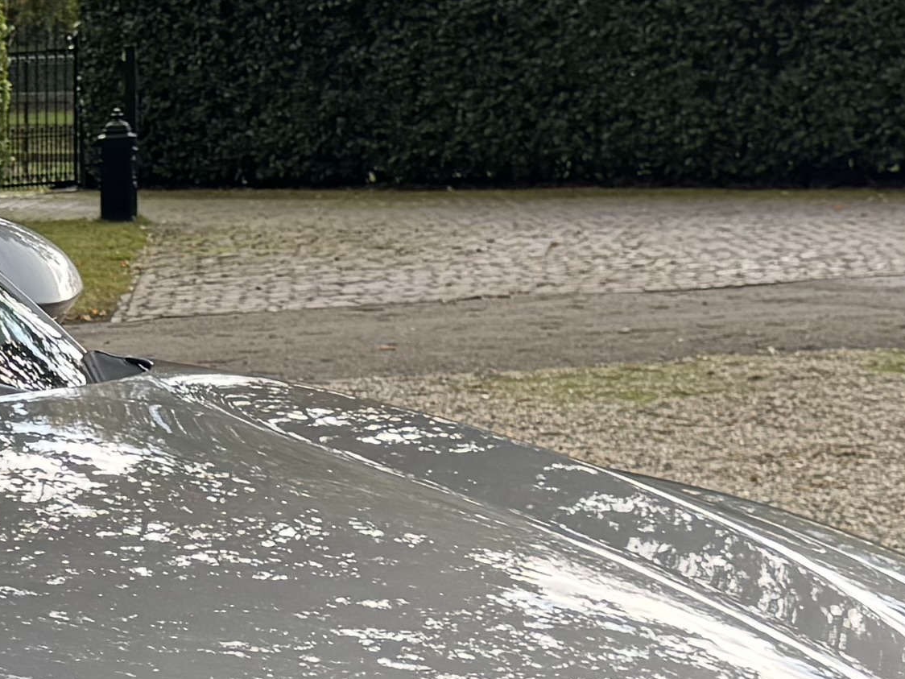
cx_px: -457
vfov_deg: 12.0
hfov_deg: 15.0
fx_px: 3190
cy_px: 642
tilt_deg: -10.2
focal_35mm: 122
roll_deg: +2.2
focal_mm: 6.76
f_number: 1.78
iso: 80
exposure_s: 1/433
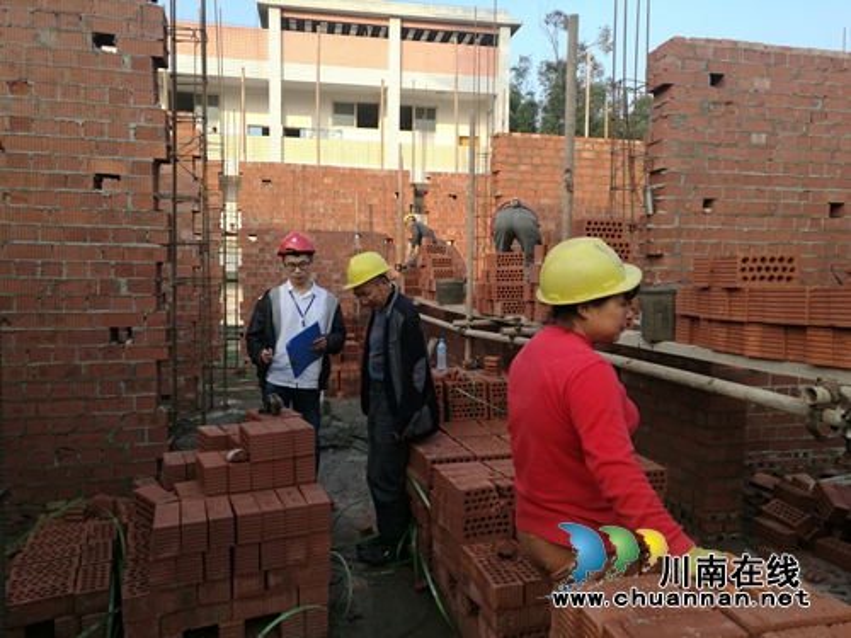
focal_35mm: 27
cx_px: 426
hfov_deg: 65.3
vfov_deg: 51.4
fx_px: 664
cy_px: 319
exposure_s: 1/277
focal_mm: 4.04
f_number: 2
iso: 50
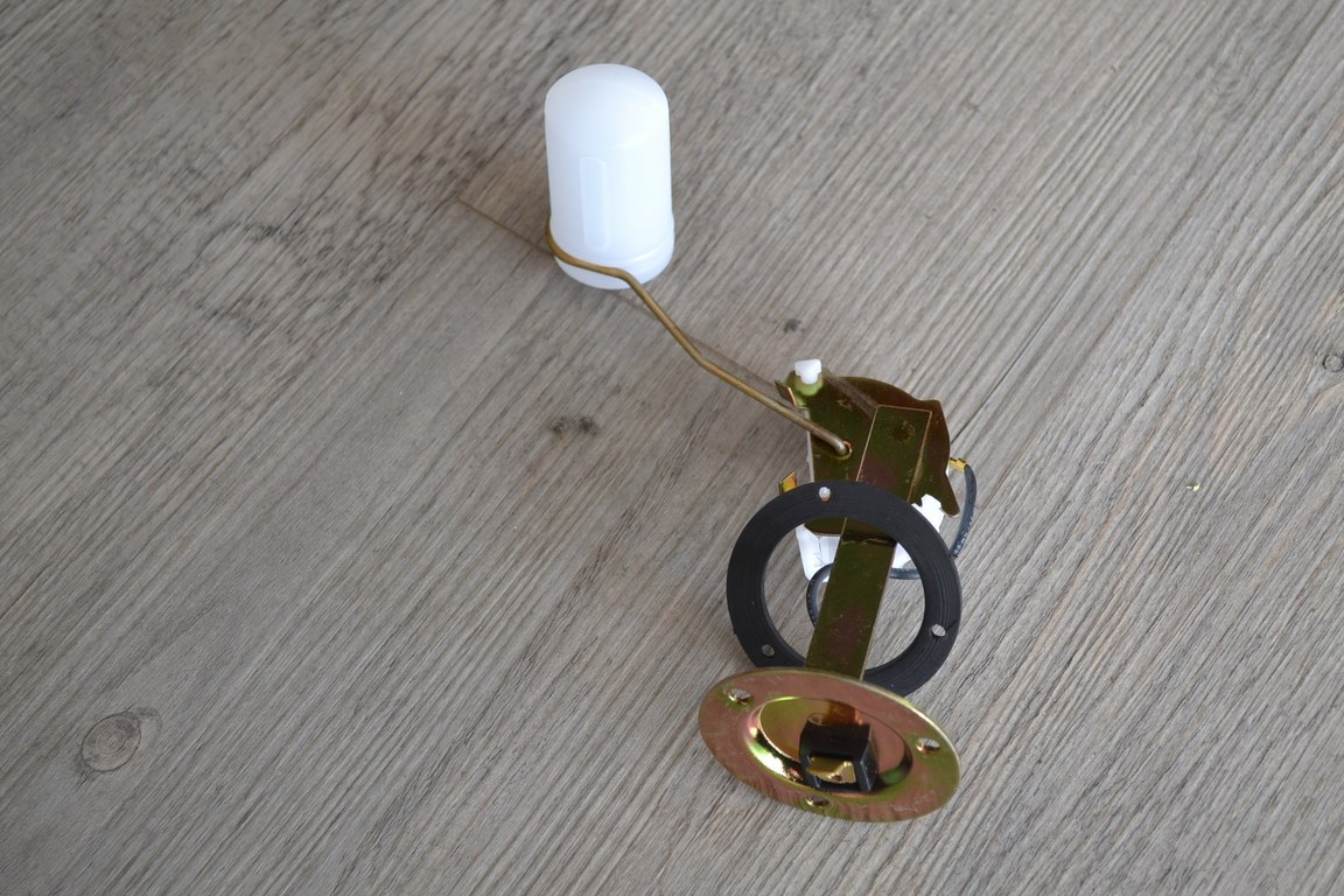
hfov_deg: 37.9
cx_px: 672
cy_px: 448
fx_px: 1960
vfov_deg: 25.8
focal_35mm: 52
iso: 400
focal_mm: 35
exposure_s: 1/40
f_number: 5
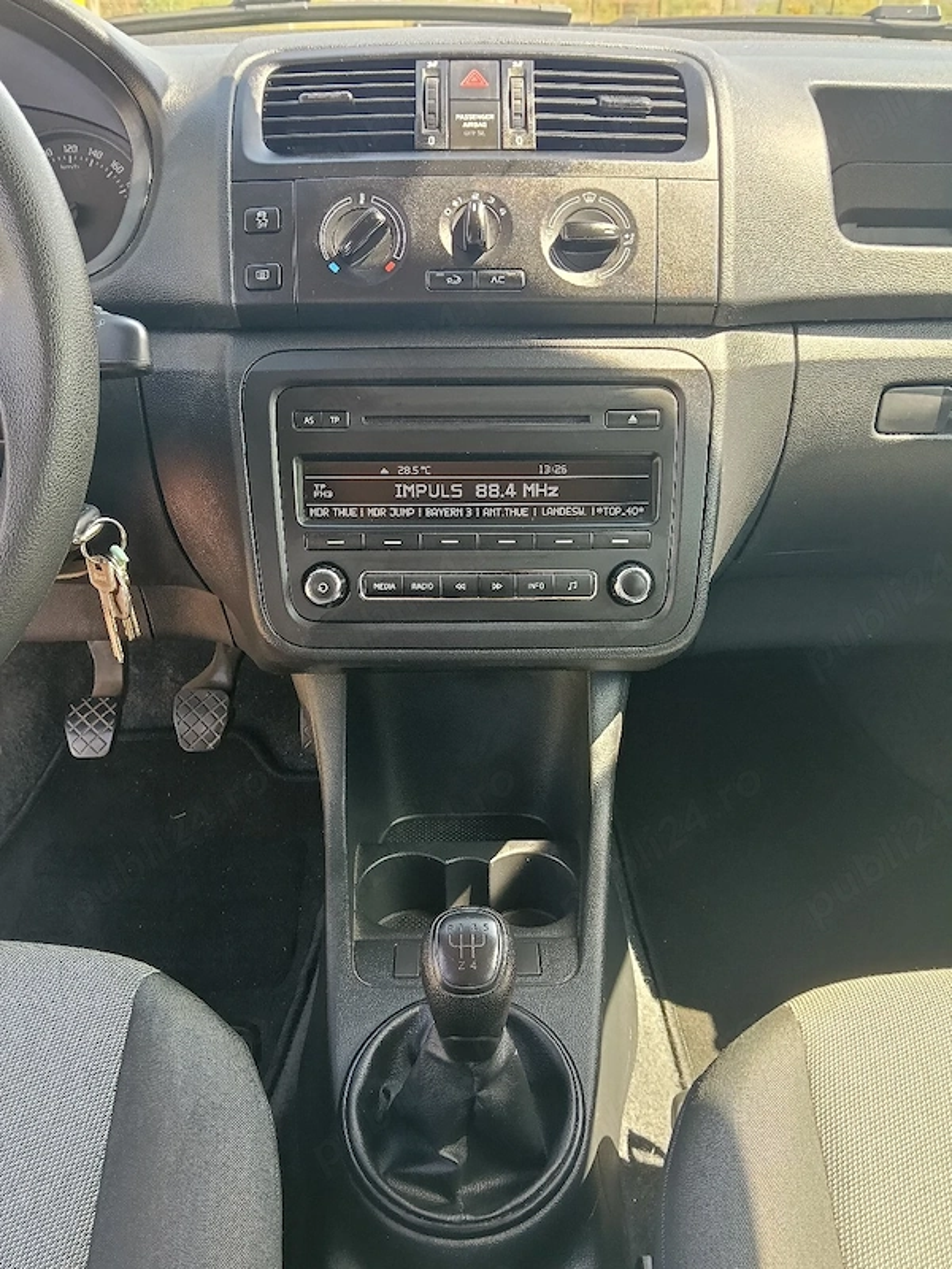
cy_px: 634
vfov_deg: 65.3
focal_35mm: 27
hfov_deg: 51.4
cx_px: 476
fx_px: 990
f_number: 1.8
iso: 320
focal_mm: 3.98
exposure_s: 1/101
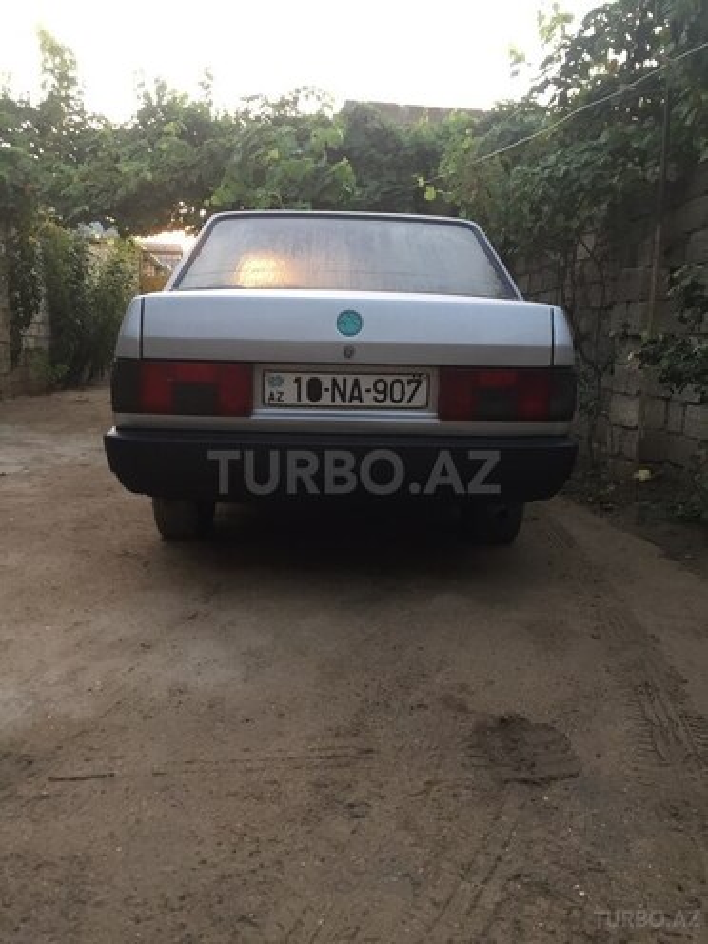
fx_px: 791
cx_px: 354
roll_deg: -1.3
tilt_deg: -7.7
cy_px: 472
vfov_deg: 61.7
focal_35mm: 29
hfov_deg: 48.2
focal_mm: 4.15
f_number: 2.2
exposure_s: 1/33
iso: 50
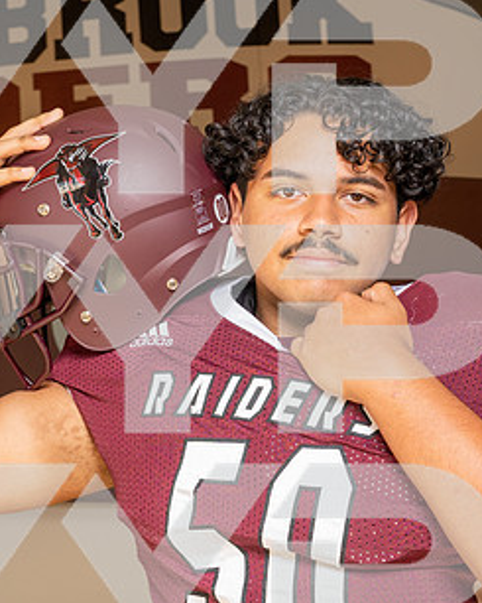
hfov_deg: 19.2
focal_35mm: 80
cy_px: 330
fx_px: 1426
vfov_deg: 23.8
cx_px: 240
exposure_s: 1/250
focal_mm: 45
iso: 800
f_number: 8
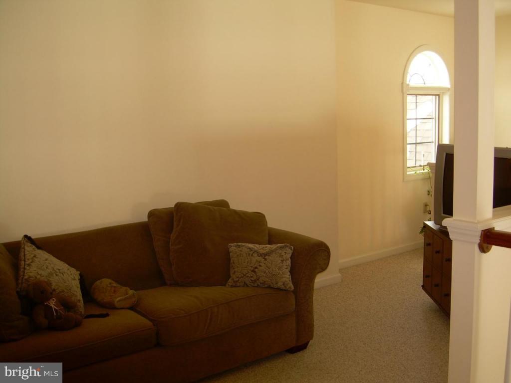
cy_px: 192
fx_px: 561
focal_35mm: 38
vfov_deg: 37.7
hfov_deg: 49.0
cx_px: 256
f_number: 2.8
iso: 50
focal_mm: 6.3
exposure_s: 1/30
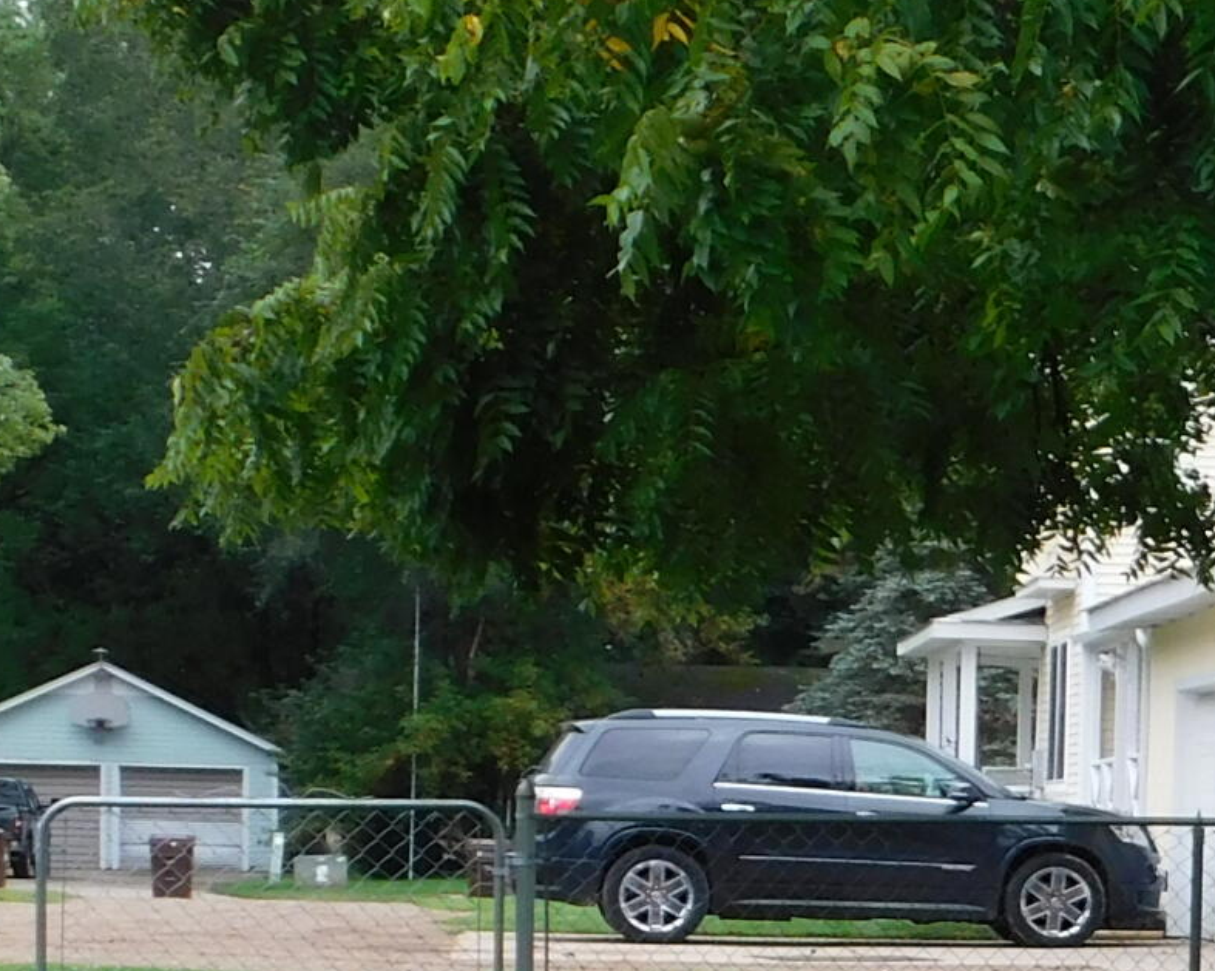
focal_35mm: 134
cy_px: 914
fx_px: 4817
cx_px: 1948
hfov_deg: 13.4
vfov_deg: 11.4
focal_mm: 6.3
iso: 125
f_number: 3.5
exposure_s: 1/40
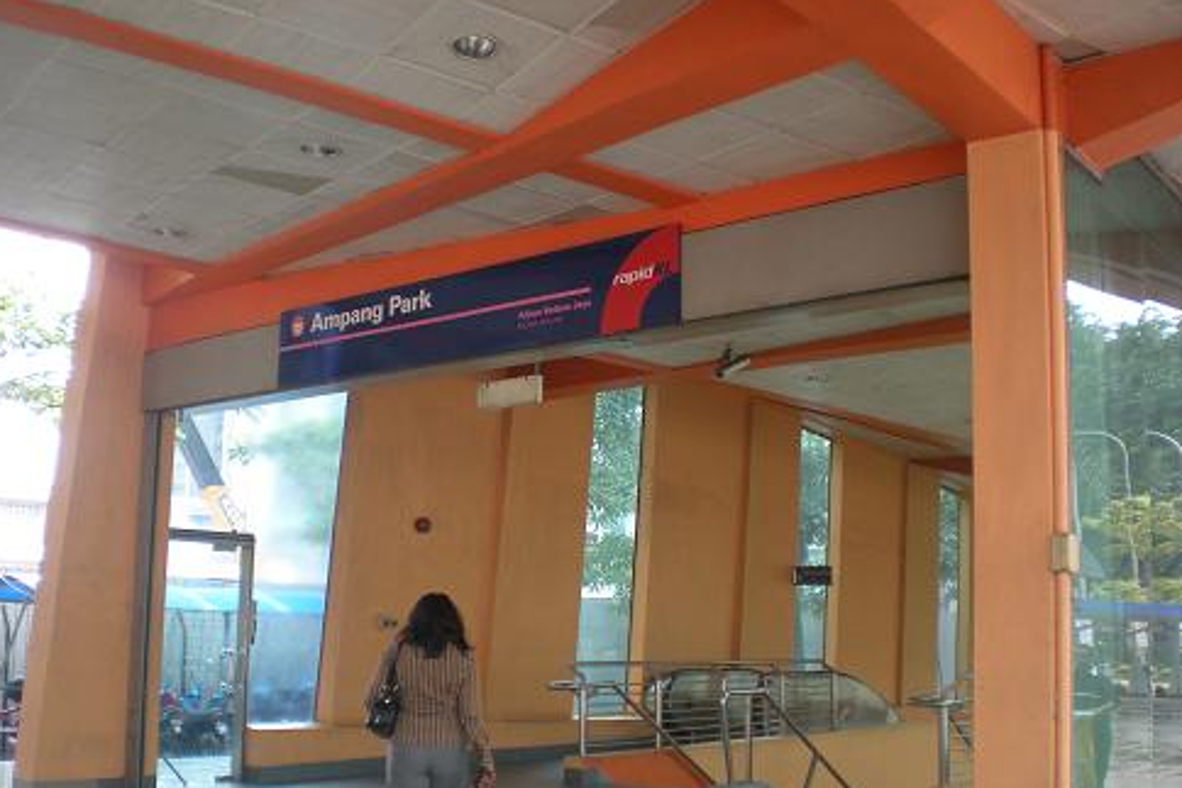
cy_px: 427
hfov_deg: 48.4
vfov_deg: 33.4
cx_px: 586
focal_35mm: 40
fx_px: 1314
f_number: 3.1
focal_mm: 6.3
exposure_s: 1/59.8
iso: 147
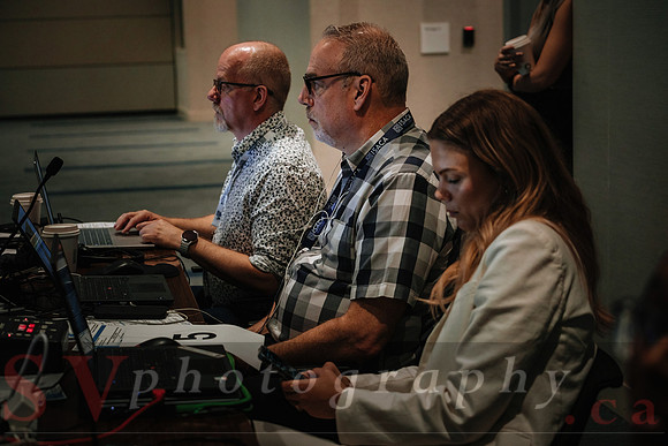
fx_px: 1392
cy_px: 223
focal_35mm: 75
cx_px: 334
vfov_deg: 18.2
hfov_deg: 27.0
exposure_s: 1/100
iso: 800
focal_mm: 50
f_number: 2.8
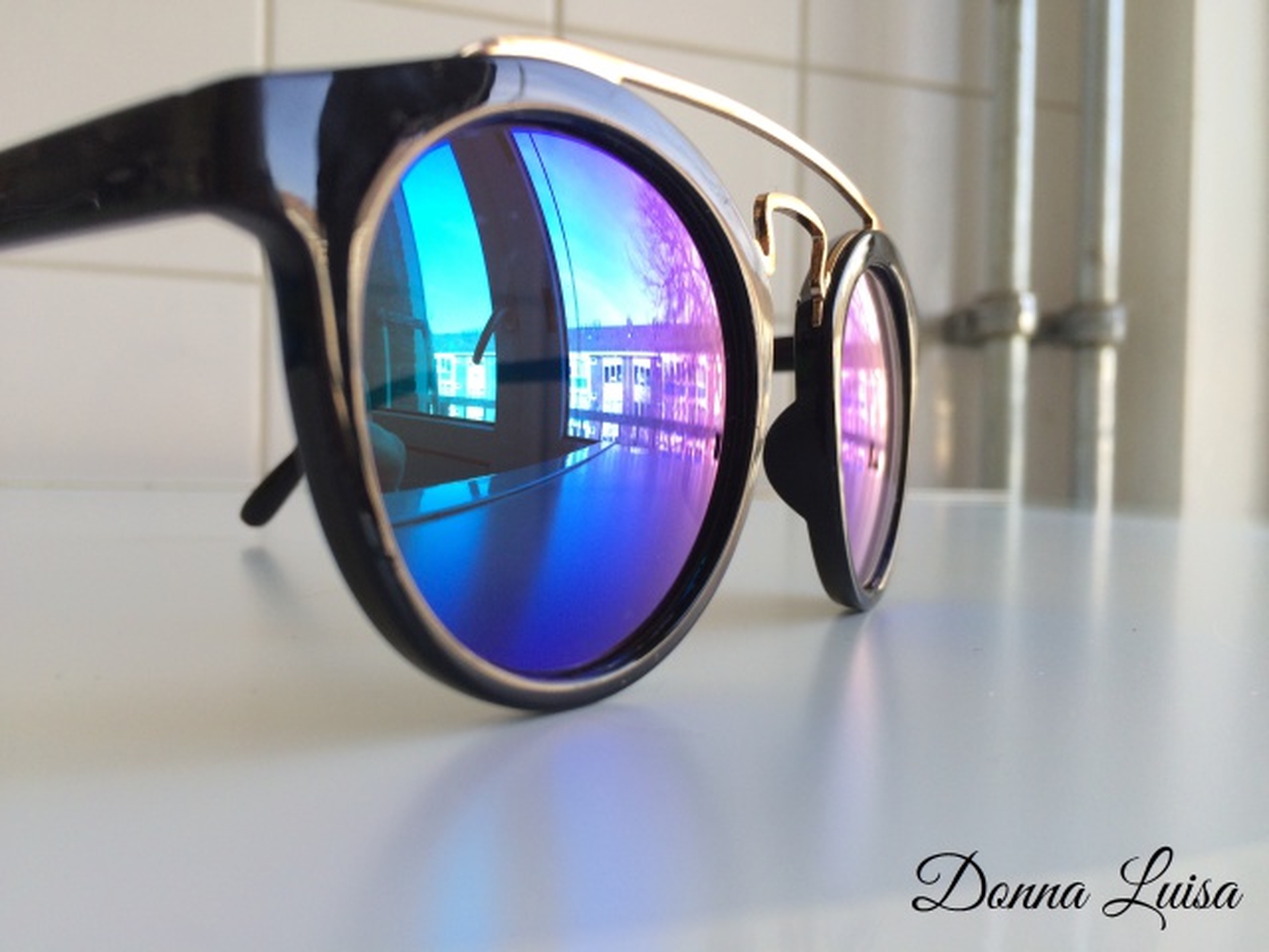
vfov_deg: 48.2
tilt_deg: +0.1
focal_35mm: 29
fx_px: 1063
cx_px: 634
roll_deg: +1.0
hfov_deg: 61.7
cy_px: 476
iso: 50
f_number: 2.2
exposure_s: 1/100
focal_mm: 4.15
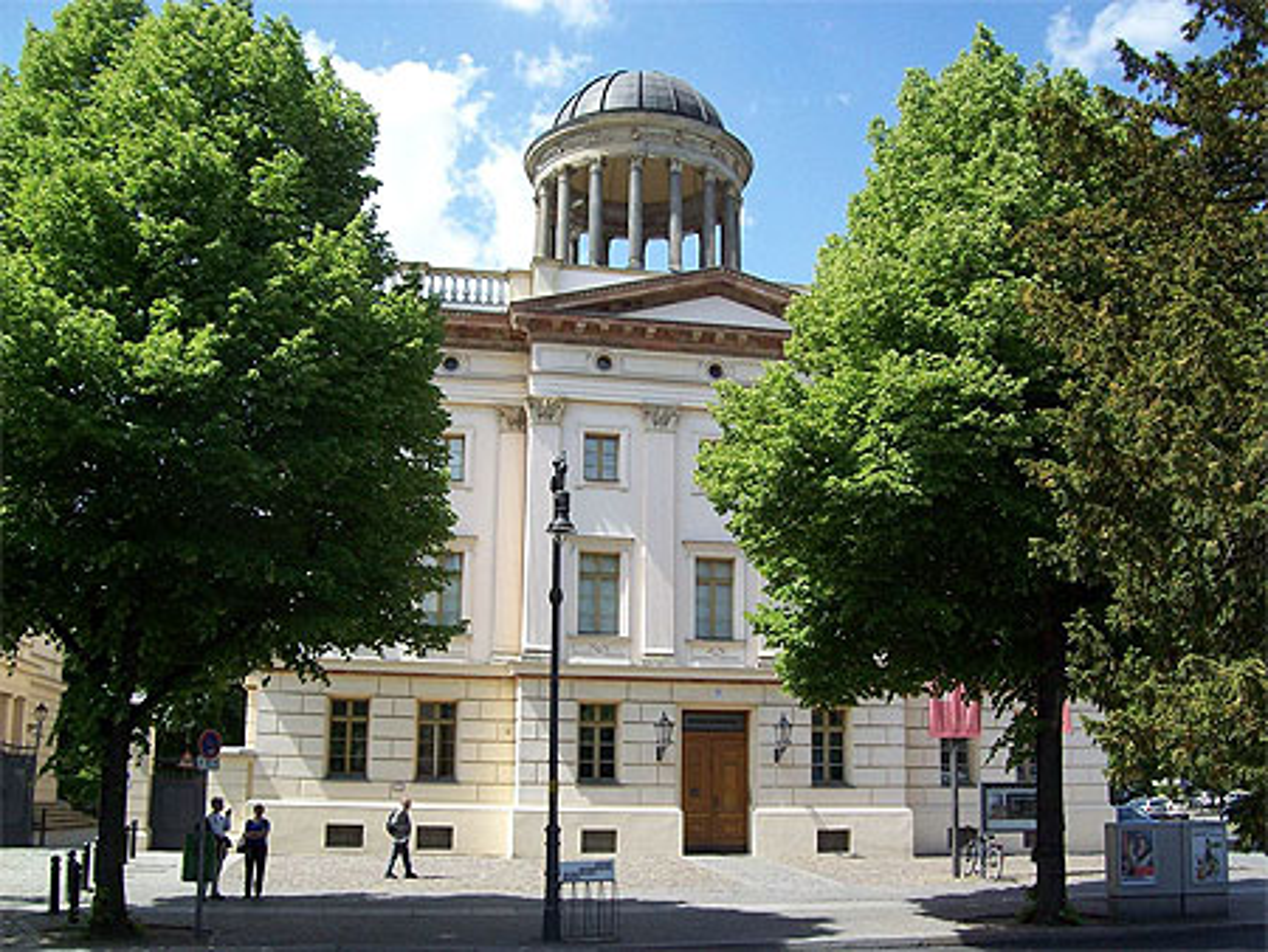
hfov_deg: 51.3
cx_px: 634
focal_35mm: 36
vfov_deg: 39.7
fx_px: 1319
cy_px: 476
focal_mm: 6
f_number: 4.8
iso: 80
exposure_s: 1/360
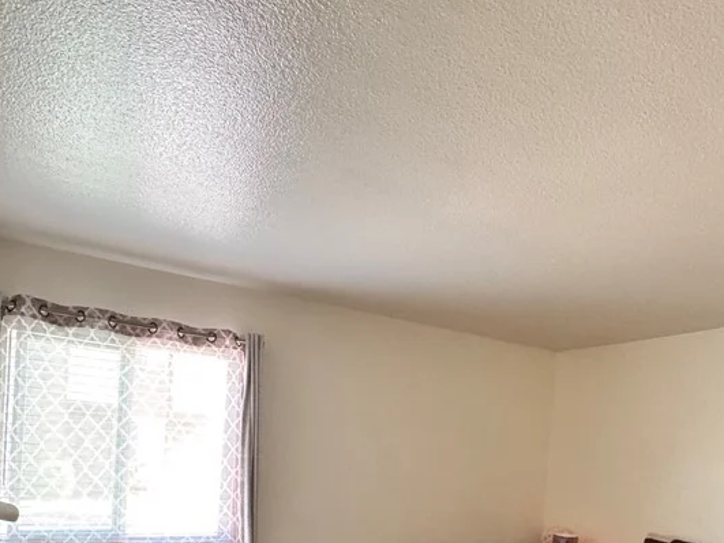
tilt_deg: -2.1
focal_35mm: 27
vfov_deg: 47.1
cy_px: 471
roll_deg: -3.7
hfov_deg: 64.9
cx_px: 421
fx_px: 565
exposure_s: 1/60
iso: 1000
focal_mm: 2.22
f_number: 2.2
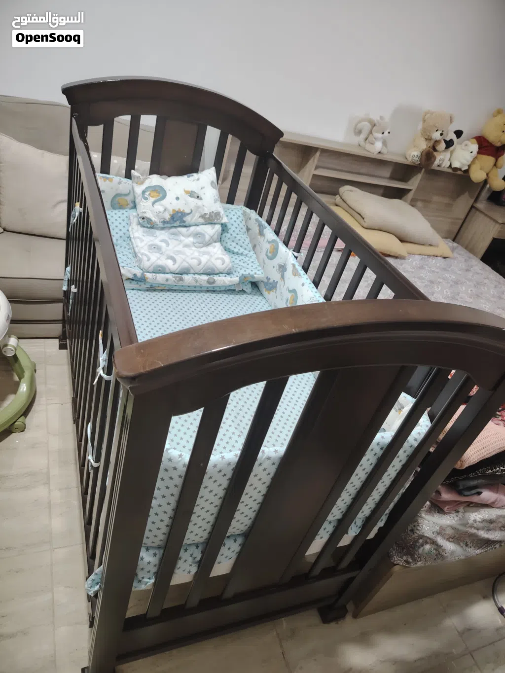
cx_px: 252
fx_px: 467
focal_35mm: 24
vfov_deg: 71.6
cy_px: 336
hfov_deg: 56.8
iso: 1950
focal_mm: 5.25
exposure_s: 1/33.3
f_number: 1.75
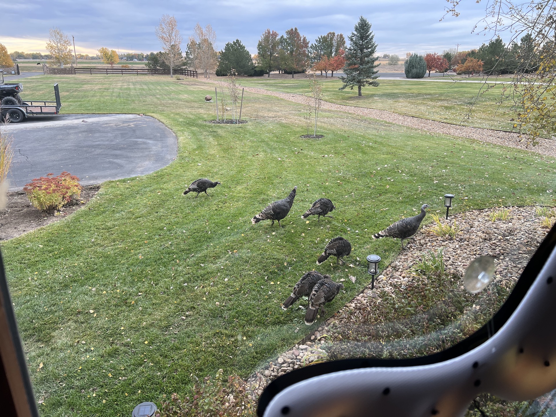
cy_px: 208
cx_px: 278
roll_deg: +0.6
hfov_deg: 67.3
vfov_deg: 53.1
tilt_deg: -18.8
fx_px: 418
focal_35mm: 26
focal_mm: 5.7
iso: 40
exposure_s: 1/184
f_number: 1.5
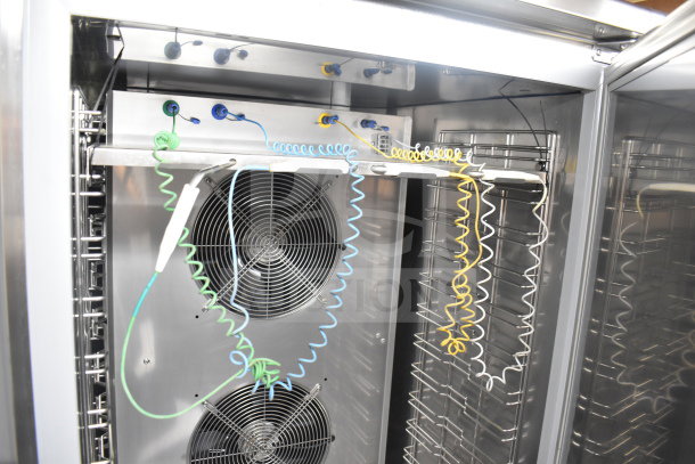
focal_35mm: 27
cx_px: 348
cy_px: 232
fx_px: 521
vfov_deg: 48.0
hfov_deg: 67.4
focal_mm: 18
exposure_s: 1/30
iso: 2000
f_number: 3.5
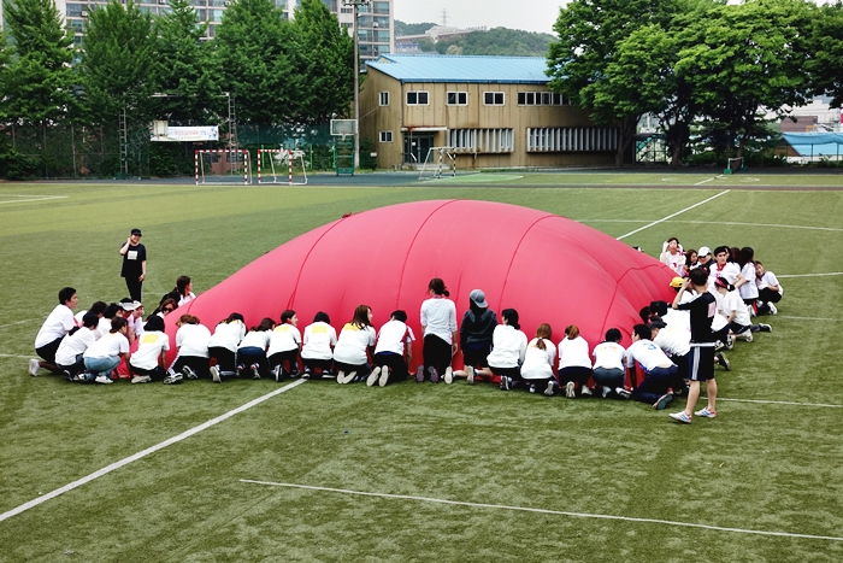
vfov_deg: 24.6
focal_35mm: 55
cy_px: 282
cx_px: 422
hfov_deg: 36.2
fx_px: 1288
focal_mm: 20.25
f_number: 4
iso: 125
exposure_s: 1/640
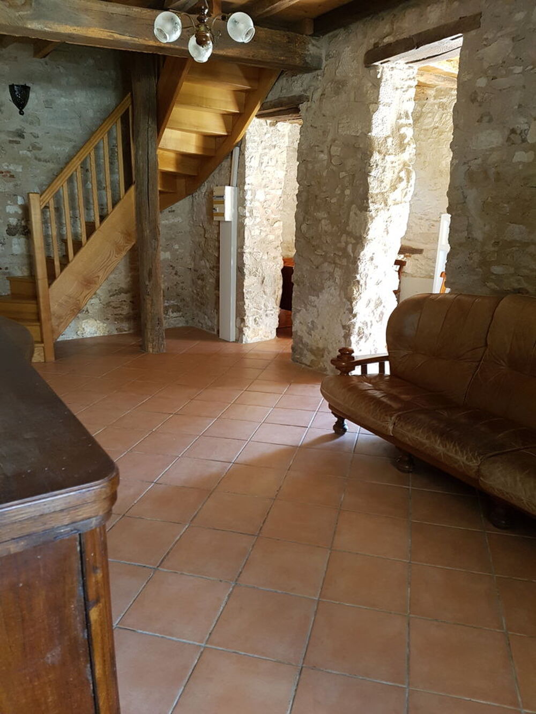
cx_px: 268
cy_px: 357
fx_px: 537
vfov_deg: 67.3
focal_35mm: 26
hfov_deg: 53.1
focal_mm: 4.2
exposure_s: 1/25
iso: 200
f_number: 1.7
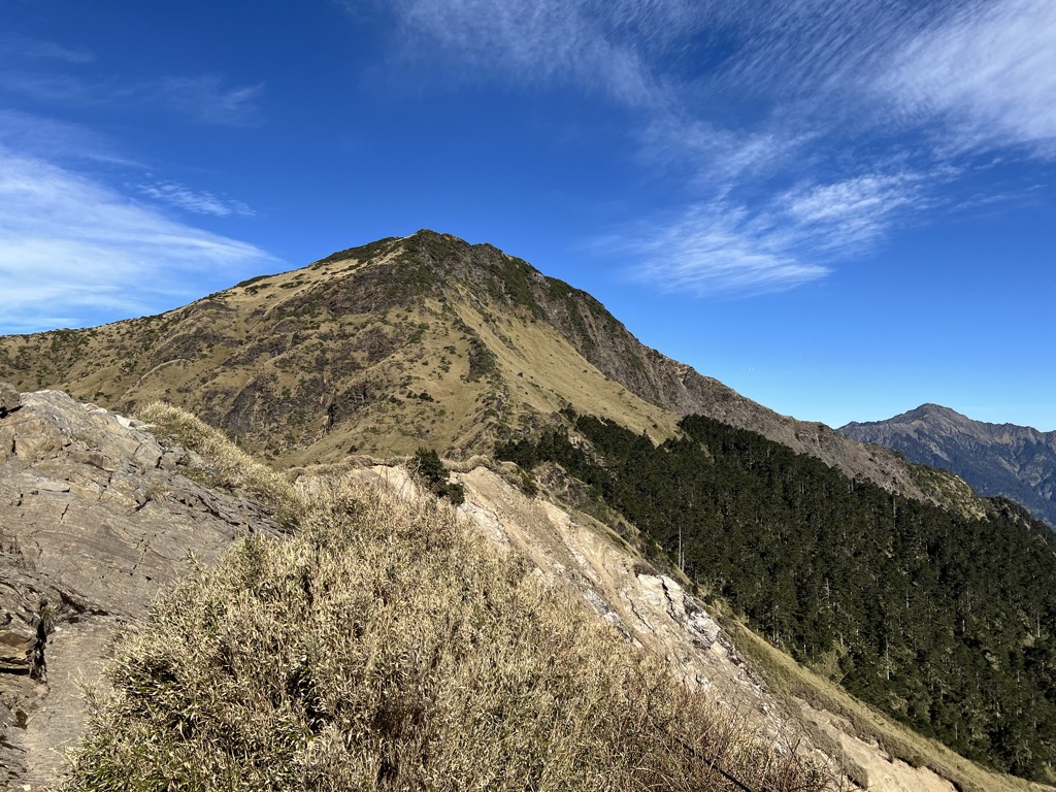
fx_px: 793
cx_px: 528
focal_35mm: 26
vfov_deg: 53.1
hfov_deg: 67.3
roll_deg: +0.2
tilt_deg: +2.5
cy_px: 396
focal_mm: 5.7
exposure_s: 1/4274
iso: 50
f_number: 1.5
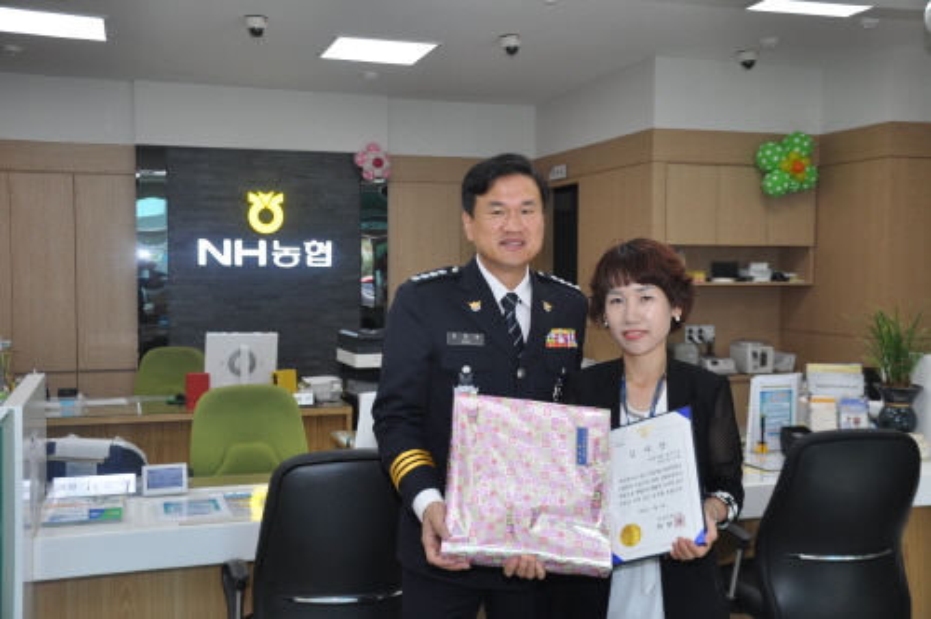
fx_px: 1085
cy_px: 310
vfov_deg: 31.8
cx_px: 466
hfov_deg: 46.5
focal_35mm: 42
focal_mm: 28
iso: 200
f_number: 4.5
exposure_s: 1/100
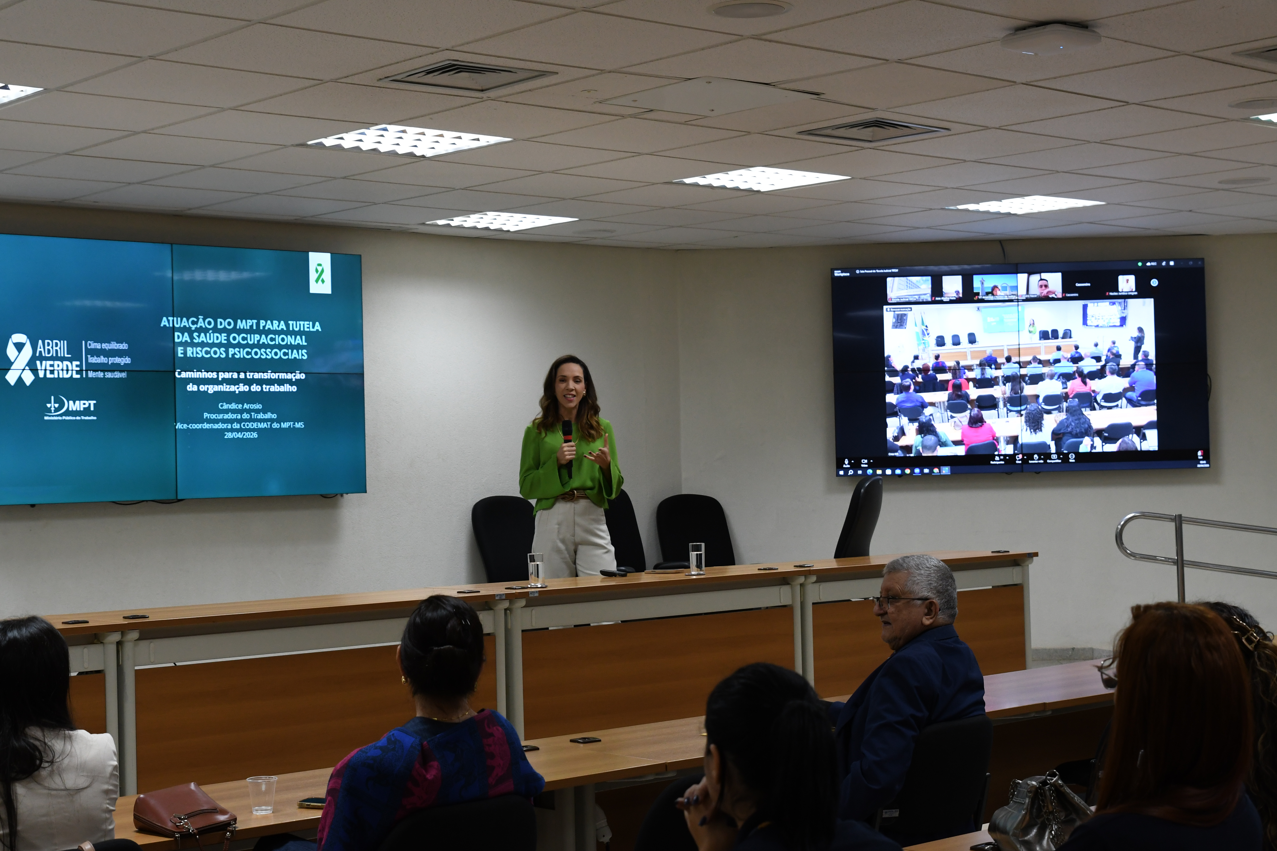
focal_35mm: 57
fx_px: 2022
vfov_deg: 23.8
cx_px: 638
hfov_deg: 35.1
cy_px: 426
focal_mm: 38
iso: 1000
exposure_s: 1/80
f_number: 4.5
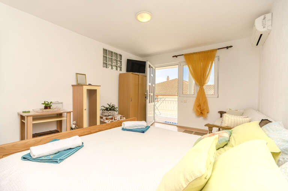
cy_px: 96
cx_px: 144
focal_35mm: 15
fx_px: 120
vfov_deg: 77.1
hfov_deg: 100.5
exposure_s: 1/100
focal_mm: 10
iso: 100
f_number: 9
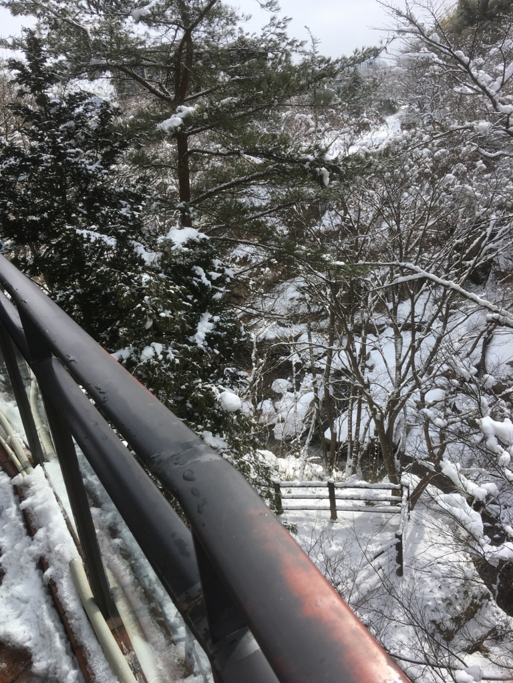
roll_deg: +7.3
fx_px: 573
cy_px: 342
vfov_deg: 61.7
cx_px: 256
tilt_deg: -21.8
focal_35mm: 29
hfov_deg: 48.2
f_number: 2.2
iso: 25
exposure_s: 1/785
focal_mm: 4.15
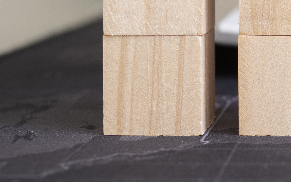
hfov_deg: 14.9
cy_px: -57
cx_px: 327
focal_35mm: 137
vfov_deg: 9.4
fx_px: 1086
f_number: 3.5
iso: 200
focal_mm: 25
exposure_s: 1/125
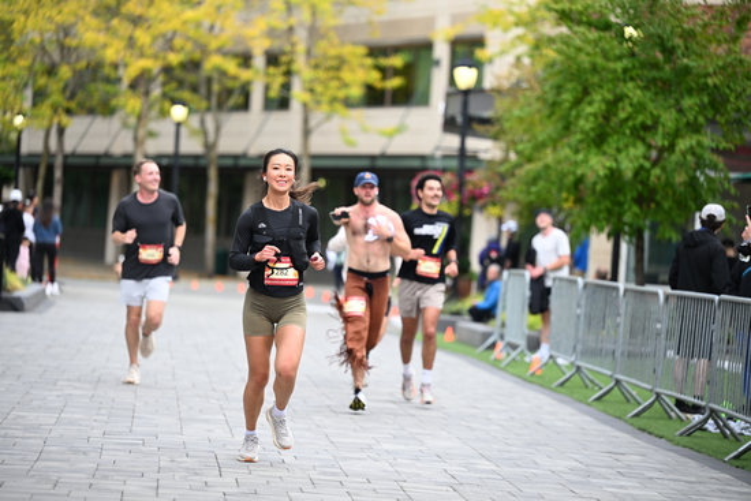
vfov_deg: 9.8
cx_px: 376
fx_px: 2921
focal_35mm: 140
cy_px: 250
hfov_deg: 14.6
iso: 640
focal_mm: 140
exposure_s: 1/1600
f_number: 2.8
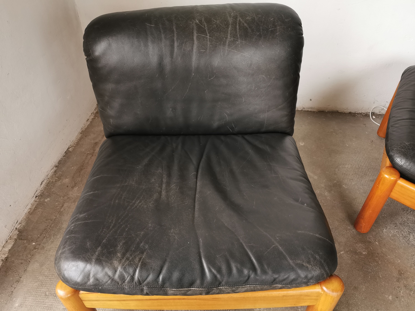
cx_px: 208
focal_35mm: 27
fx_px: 324
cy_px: 156
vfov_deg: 51.4
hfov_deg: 65.3
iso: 400
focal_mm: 5.56
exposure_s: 1/60
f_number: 1.6
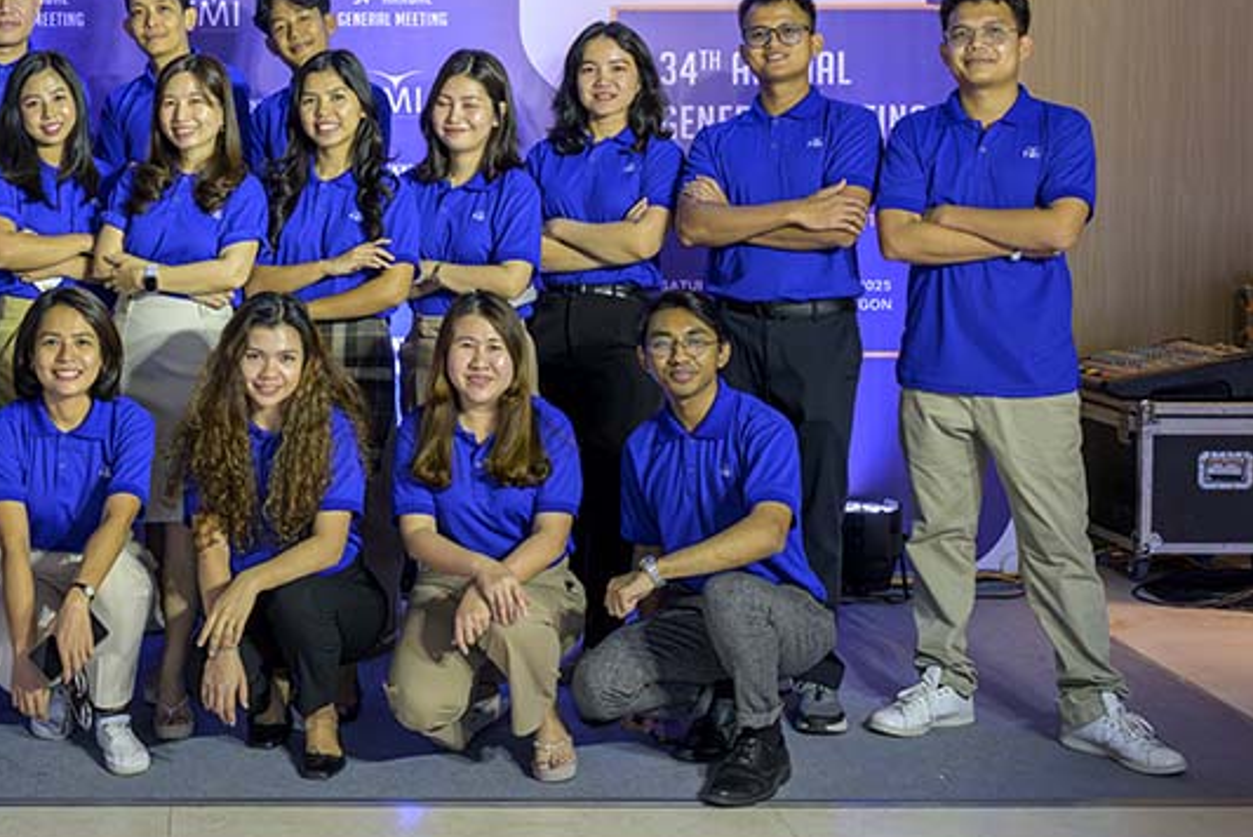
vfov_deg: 24.9
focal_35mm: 54
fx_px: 1880
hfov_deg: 35.1
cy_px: 233
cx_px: 169
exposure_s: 1/250
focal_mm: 30
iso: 3200
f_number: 5.6
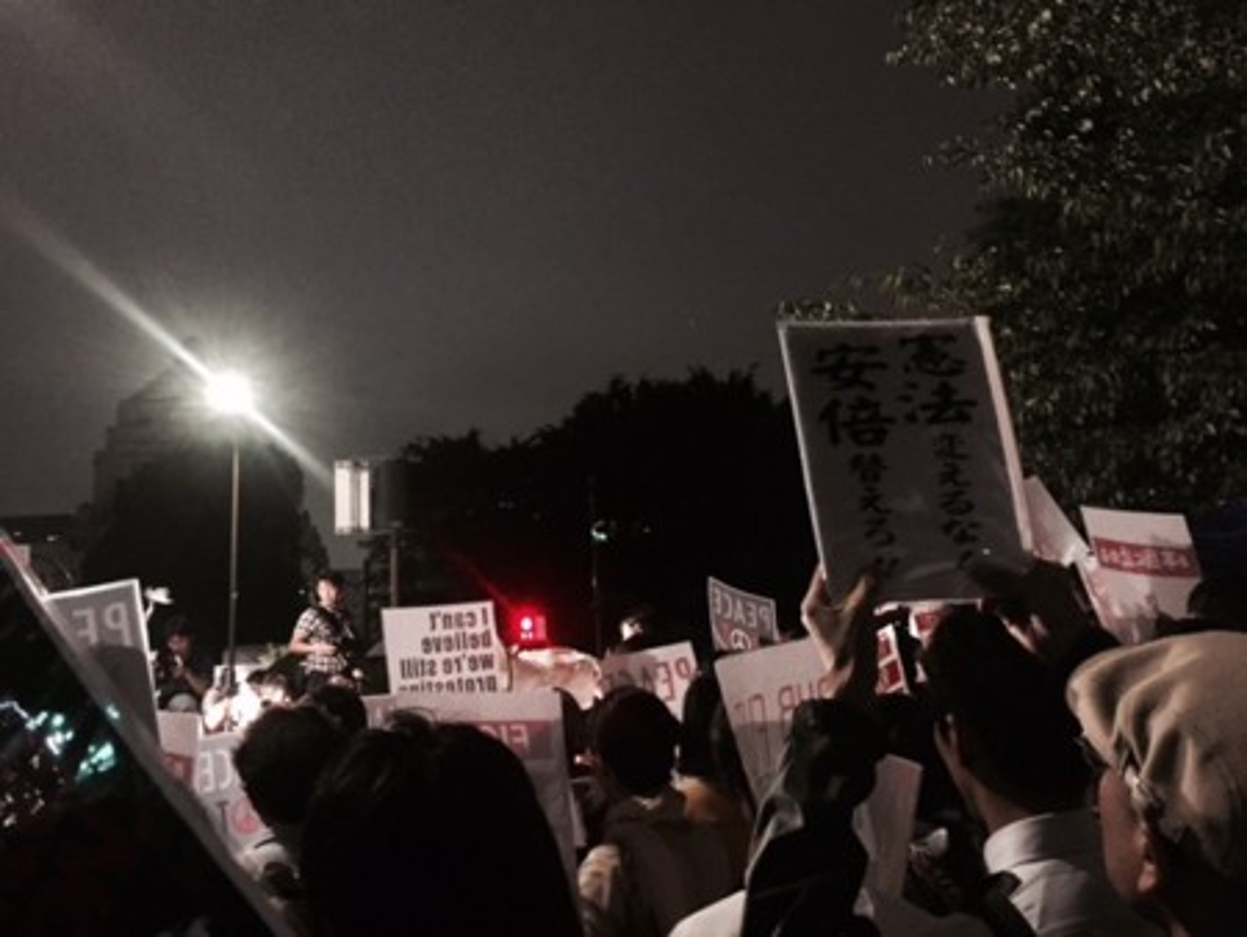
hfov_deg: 61.6
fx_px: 1045
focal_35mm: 29
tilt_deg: +11.5
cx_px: 624
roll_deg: +2.9
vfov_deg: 48.3
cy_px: 468
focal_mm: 4.15
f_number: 2.2
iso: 400
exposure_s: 1/15
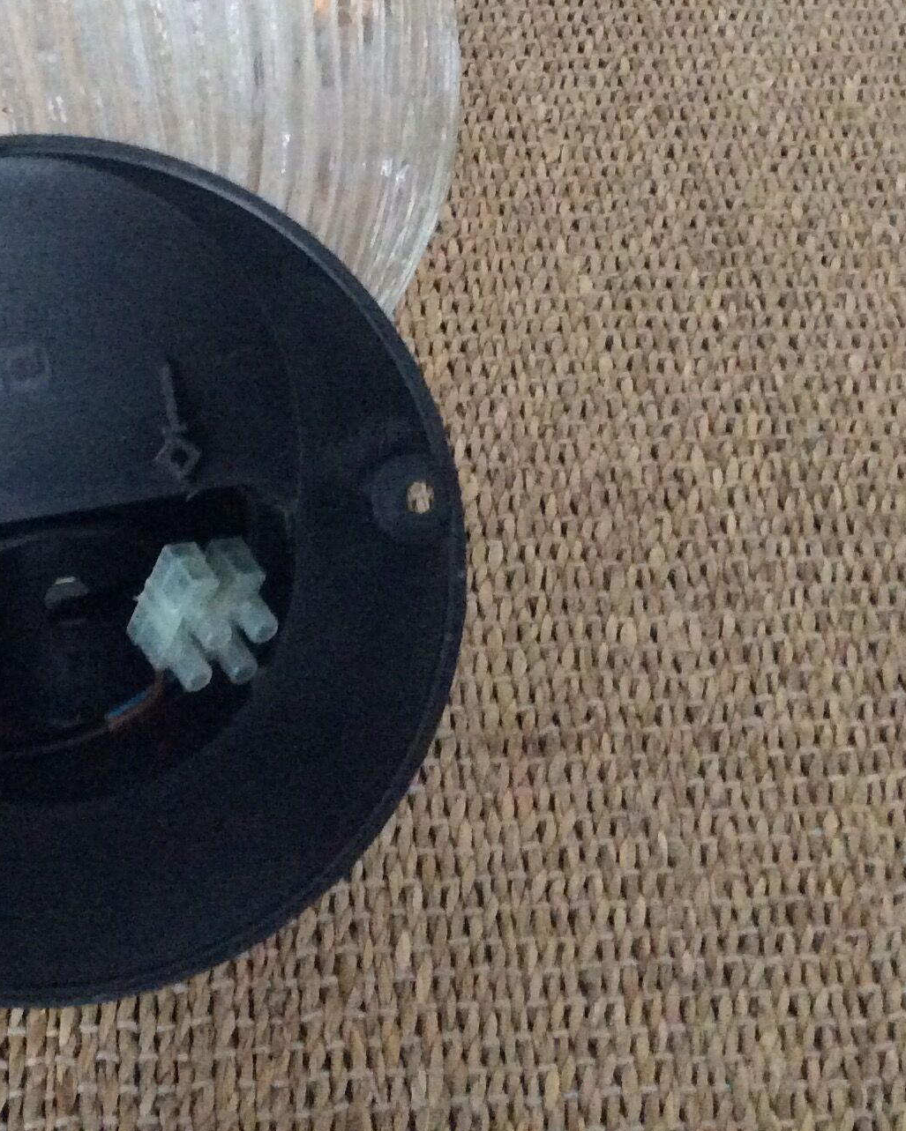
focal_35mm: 63
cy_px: 282
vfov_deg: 29.5
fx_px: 2111
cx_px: 152
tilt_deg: -50.7
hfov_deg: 23.8
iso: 400
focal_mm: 3.3
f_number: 2.4
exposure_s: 1/17
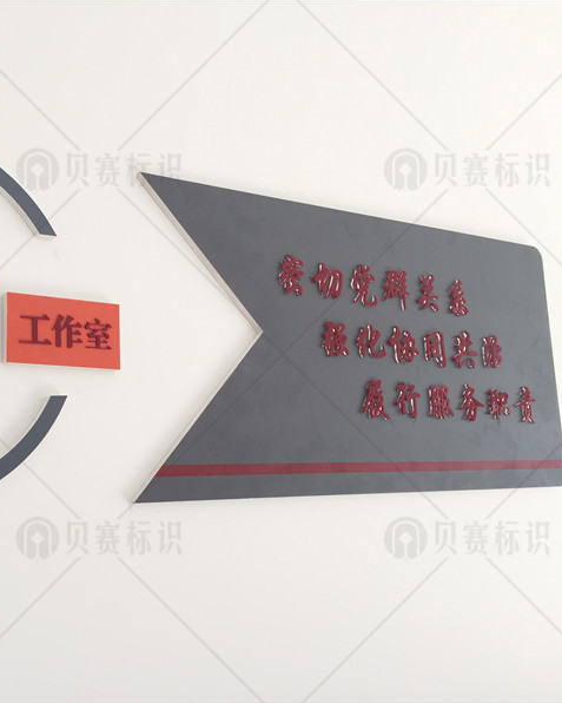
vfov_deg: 47.9
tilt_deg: +10.0
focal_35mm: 38
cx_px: 104
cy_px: 352
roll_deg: -0.4
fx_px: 790
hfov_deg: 37.6
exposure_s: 1/100
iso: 50
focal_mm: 4.15
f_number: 2.2
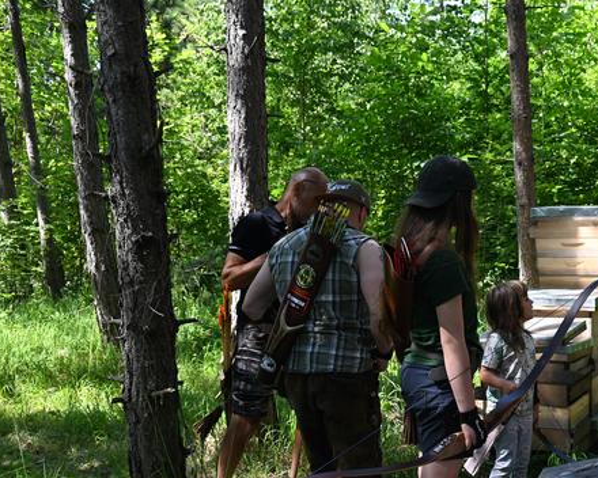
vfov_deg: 25.9
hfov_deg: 31.7
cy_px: 352
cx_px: 466
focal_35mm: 58
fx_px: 1027
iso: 250
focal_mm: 34
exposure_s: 1/250
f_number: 5
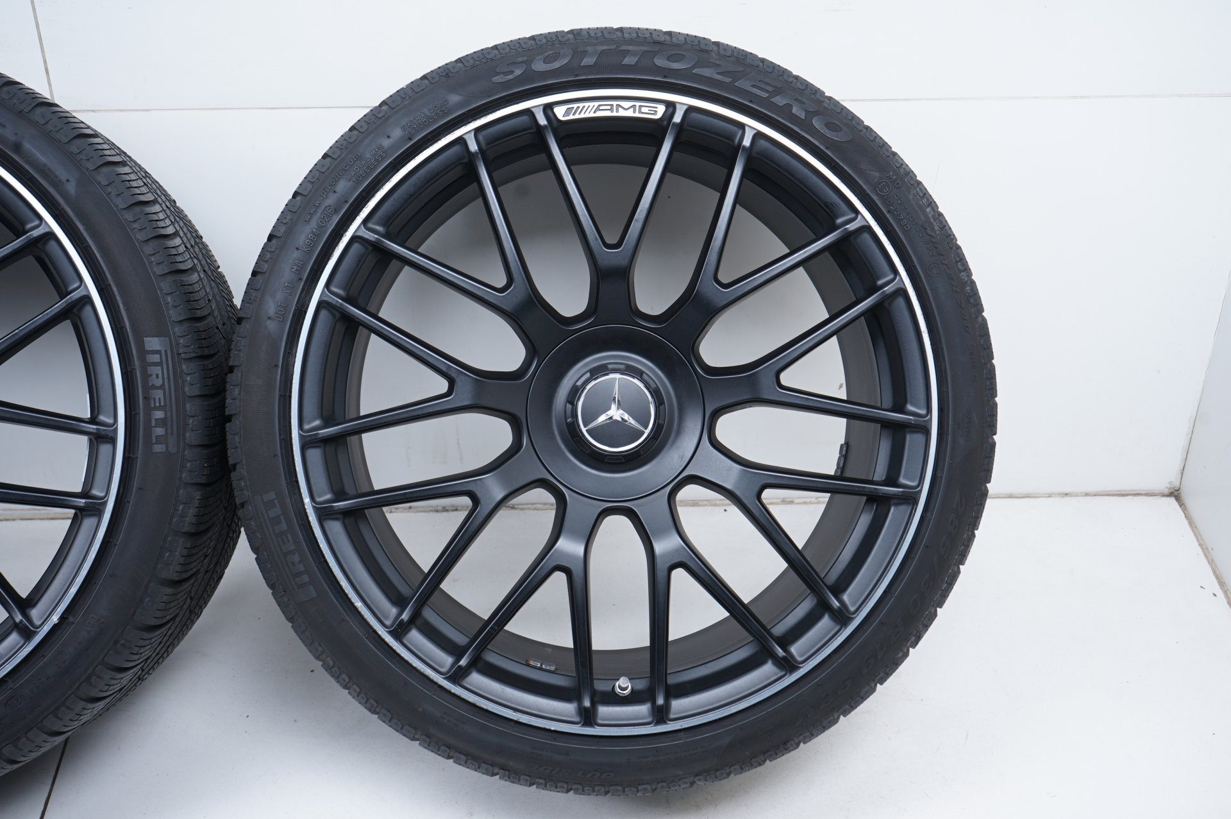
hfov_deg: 42.8
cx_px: 616
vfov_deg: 29.2
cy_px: 410
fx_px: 1572
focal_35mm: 46
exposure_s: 1/125
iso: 250
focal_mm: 46
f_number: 7.1
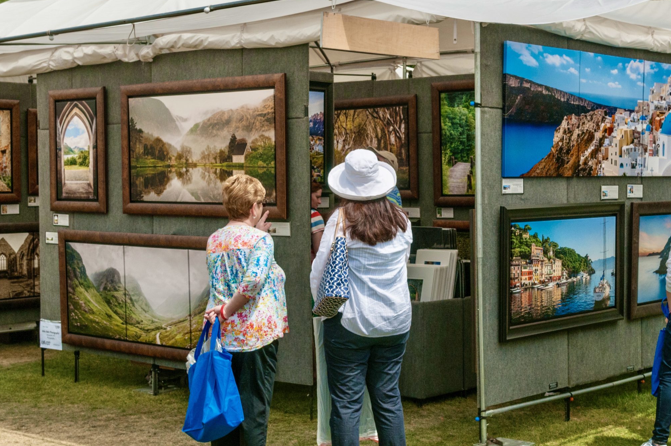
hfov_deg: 32.8
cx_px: 392
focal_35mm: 61
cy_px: 220
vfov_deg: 22.2
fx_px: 1136
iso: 400
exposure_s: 1/1600
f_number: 7.1
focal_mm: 32
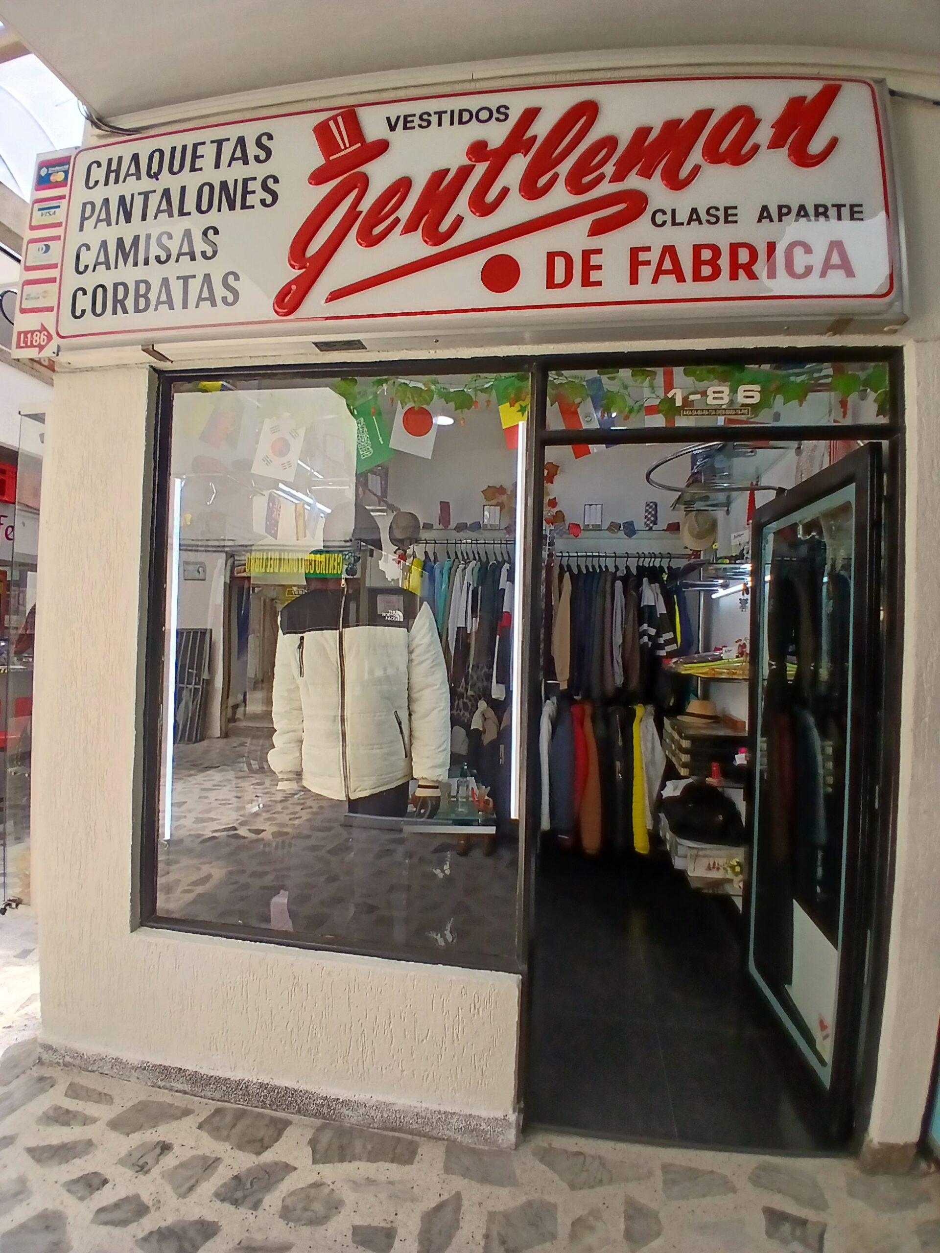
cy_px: 626
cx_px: 470
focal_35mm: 17
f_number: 2.2
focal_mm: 1.4
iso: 50
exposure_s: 1/140
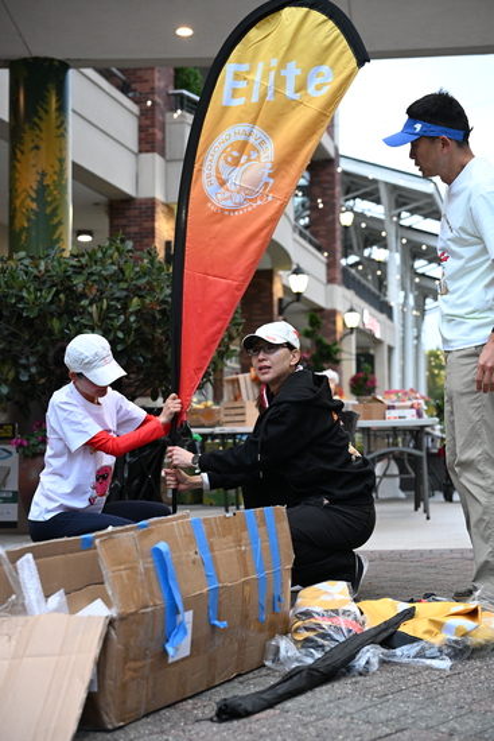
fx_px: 1152
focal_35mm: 56
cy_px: 370
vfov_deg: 35.6
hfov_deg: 24.2
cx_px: 247
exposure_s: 1/320
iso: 3200
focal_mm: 56
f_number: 4
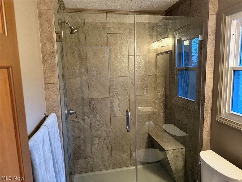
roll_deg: +2.2
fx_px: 168
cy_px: 91
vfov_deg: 56.8
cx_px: 121
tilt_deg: -7.6
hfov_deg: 71.6
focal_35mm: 24
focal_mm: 6.76
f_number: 1.78
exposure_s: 1/60
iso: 800
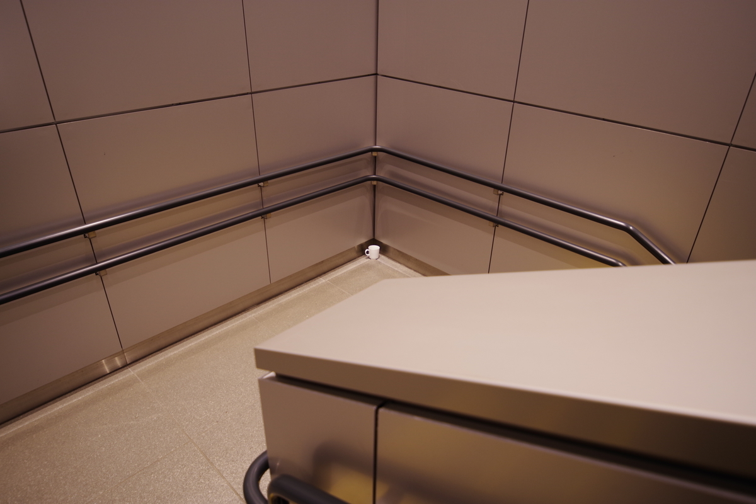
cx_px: 378
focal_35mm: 22
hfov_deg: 77.3
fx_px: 472
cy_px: 252
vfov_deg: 56.1
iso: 200
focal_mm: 15
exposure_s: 1/10
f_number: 2.4
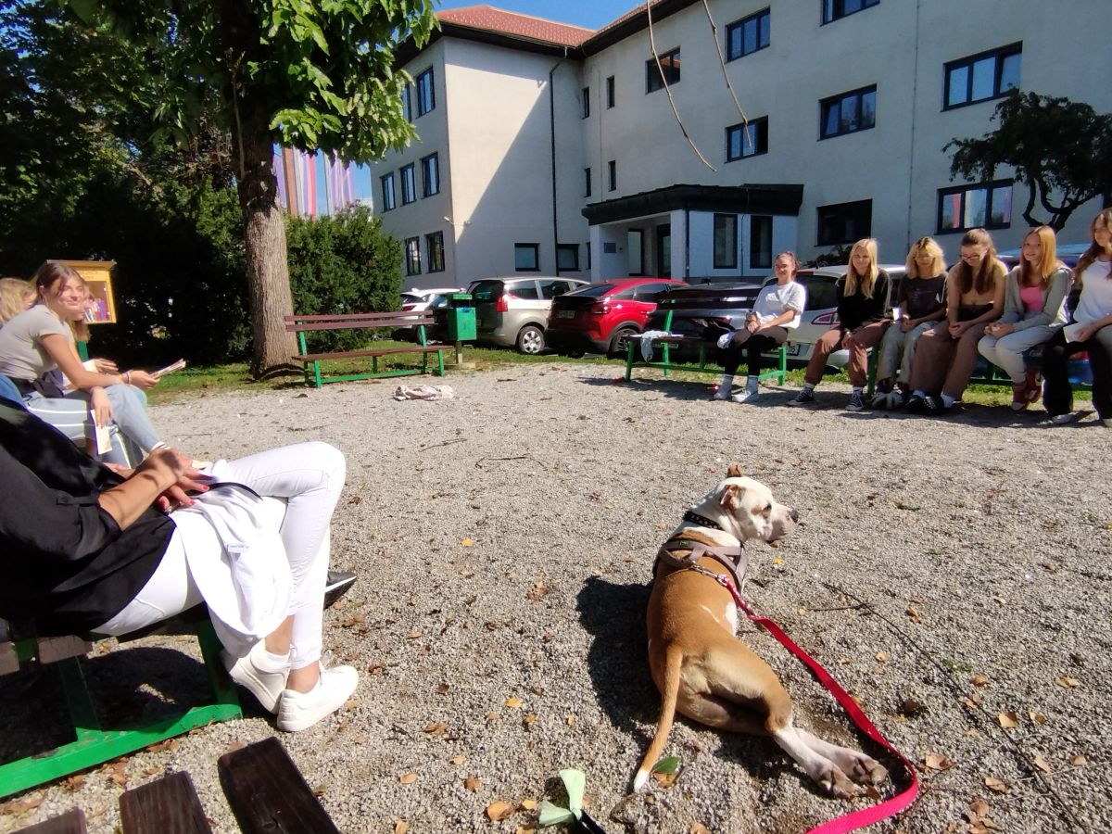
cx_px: 556
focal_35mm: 16
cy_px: 417
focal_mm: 1.65
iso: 50
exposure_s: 1/1576
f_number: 2.2
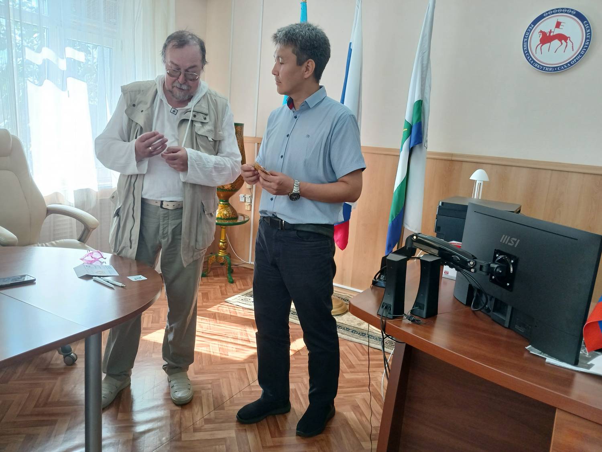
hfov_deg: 67.3
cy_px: 226
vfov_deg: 53.1
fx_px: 452
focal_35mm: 26
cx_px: 301
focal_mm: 3.98
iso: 125
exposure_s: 1/50
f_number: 1.8
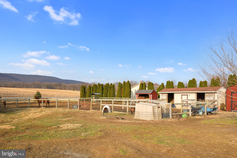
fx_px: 178
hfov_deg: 67.4
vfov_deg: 47.9
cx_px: 118
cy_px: 79
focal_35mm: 27
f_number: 9
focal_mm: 27
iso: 200
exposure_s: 1/160
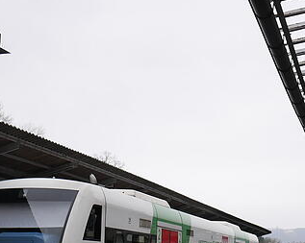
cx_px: 243
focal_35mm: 74
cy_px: 199
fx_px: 667
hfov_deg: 25.3
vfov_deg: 20.4
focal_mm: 15
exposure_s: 1/200
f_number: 4.5
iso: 200
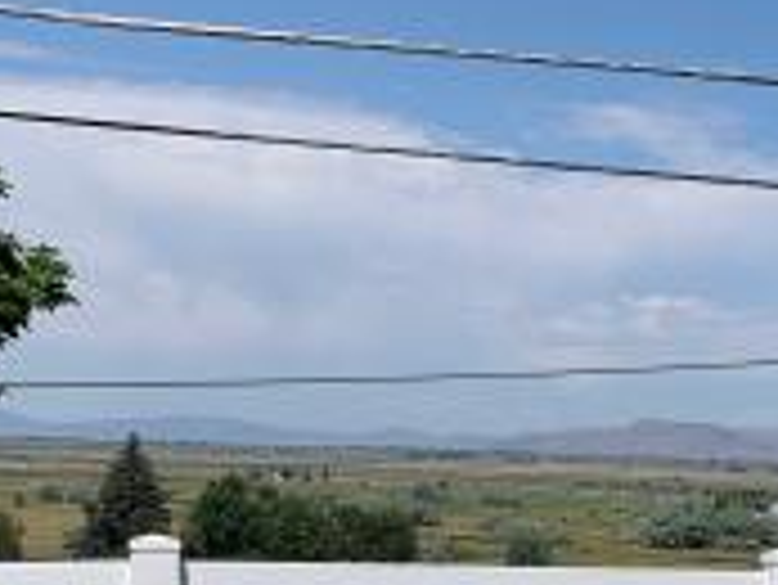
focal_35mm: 96
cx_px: 1034
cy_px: 734
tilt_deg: -6.5
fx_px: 2159
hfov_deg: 18.8
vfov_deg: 14.8
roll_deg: -1.8
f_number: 1.8
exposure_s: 1/5405
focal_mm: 4.25
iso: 25
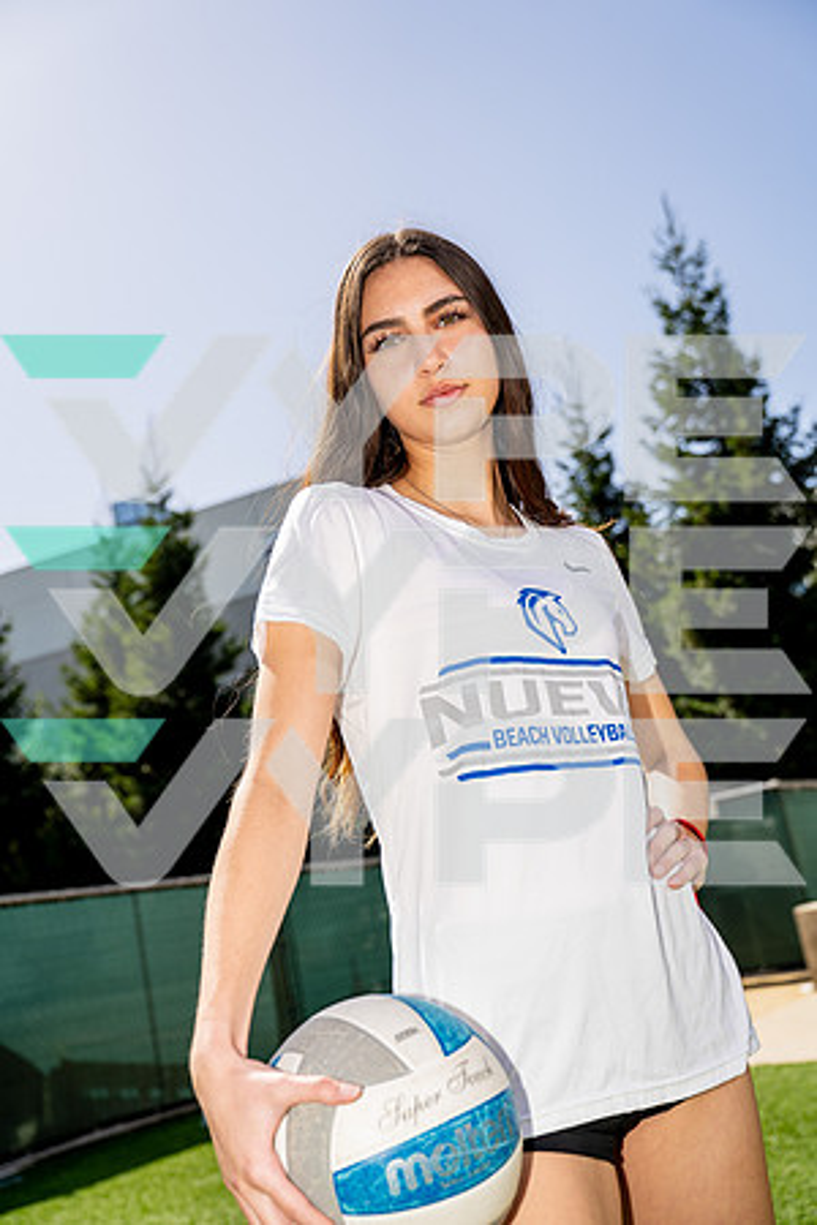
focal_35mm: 40
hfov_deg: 33.4
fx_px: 1362
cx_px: 408
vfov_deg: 48.5
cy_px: 612
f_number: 4
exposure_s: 1/800
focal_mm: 40
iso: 100
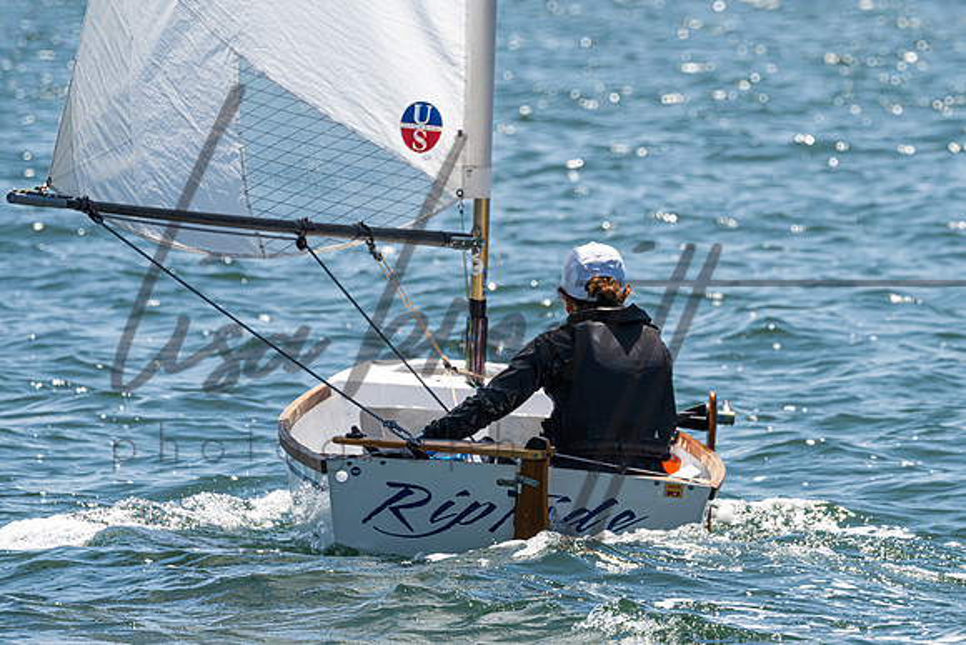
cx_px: 606
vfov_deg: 2.7
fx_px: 13477
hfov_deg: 4.1
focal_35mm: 502
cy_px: 296
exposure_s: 1/640
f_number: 11
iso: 400
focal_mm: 400
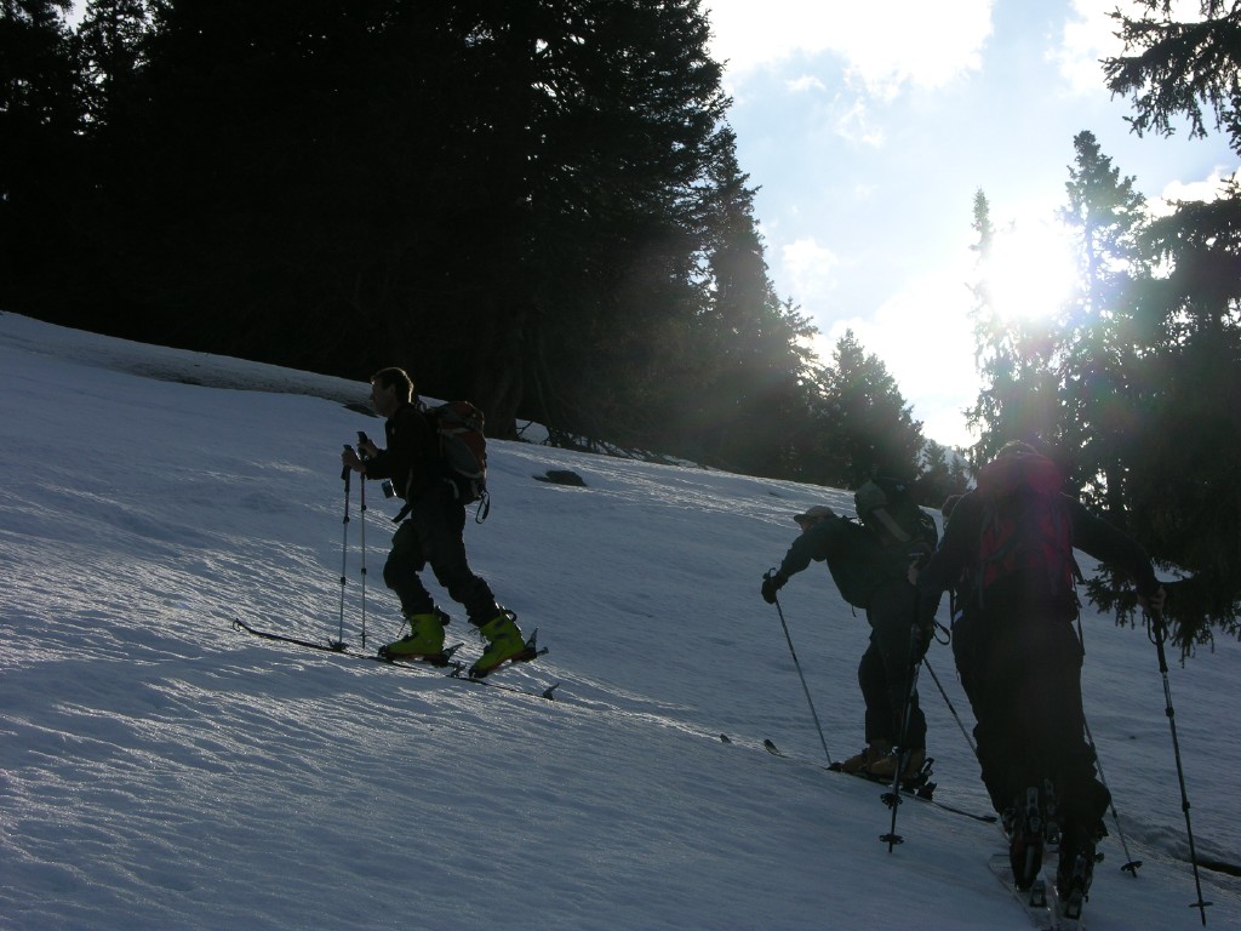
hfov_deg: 22.3
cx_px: 620
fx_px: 3155
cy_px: 466
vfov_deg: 16.8
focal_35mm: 88
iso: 50
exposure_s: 1/626
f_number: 7
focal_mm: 22.3
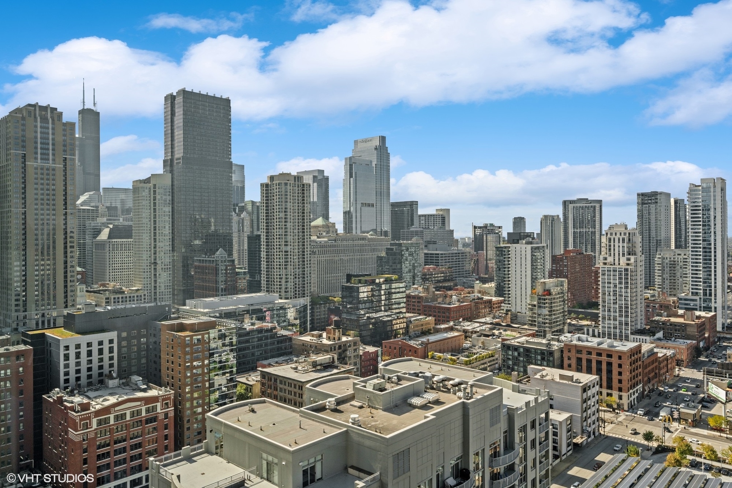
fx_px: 529
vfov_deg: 49.6
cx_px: 366
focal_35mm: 26
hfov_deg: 69.4
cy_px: 244
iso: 320
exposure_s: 1/800
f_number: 7.1
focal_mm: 26
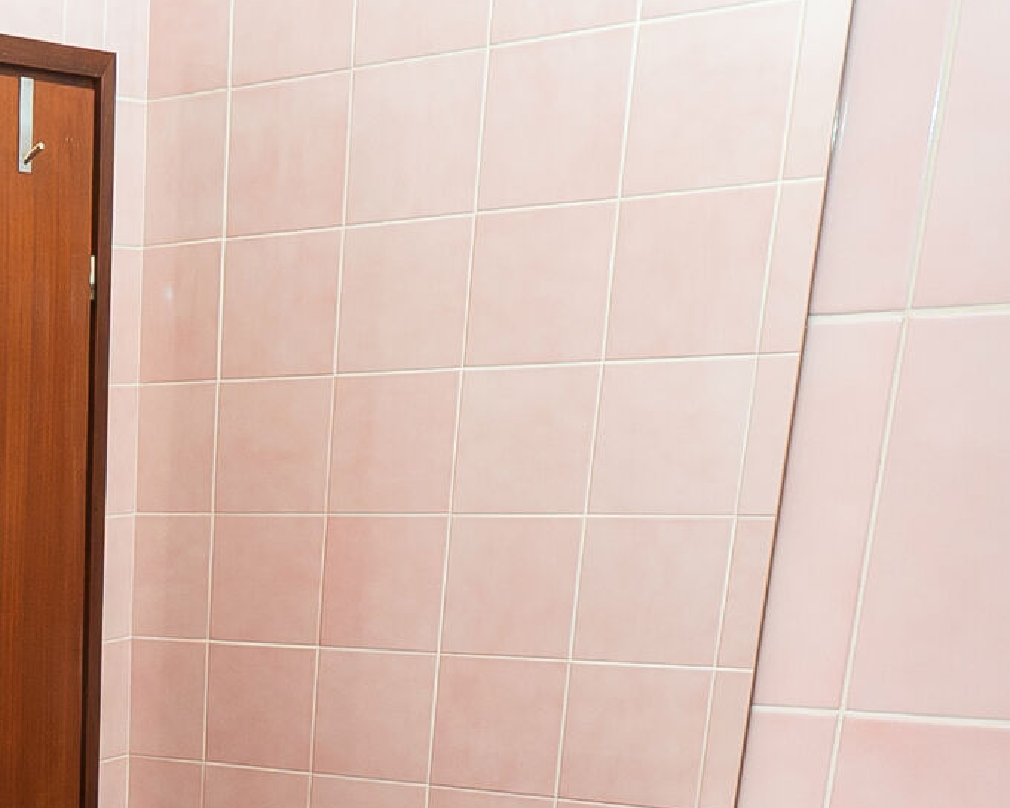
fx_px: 1734
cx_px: -250
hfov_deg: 27.8
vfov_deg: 22.4
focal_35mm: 58
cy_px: 1144
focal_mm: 10
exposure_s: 1/200
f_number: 8
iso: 160
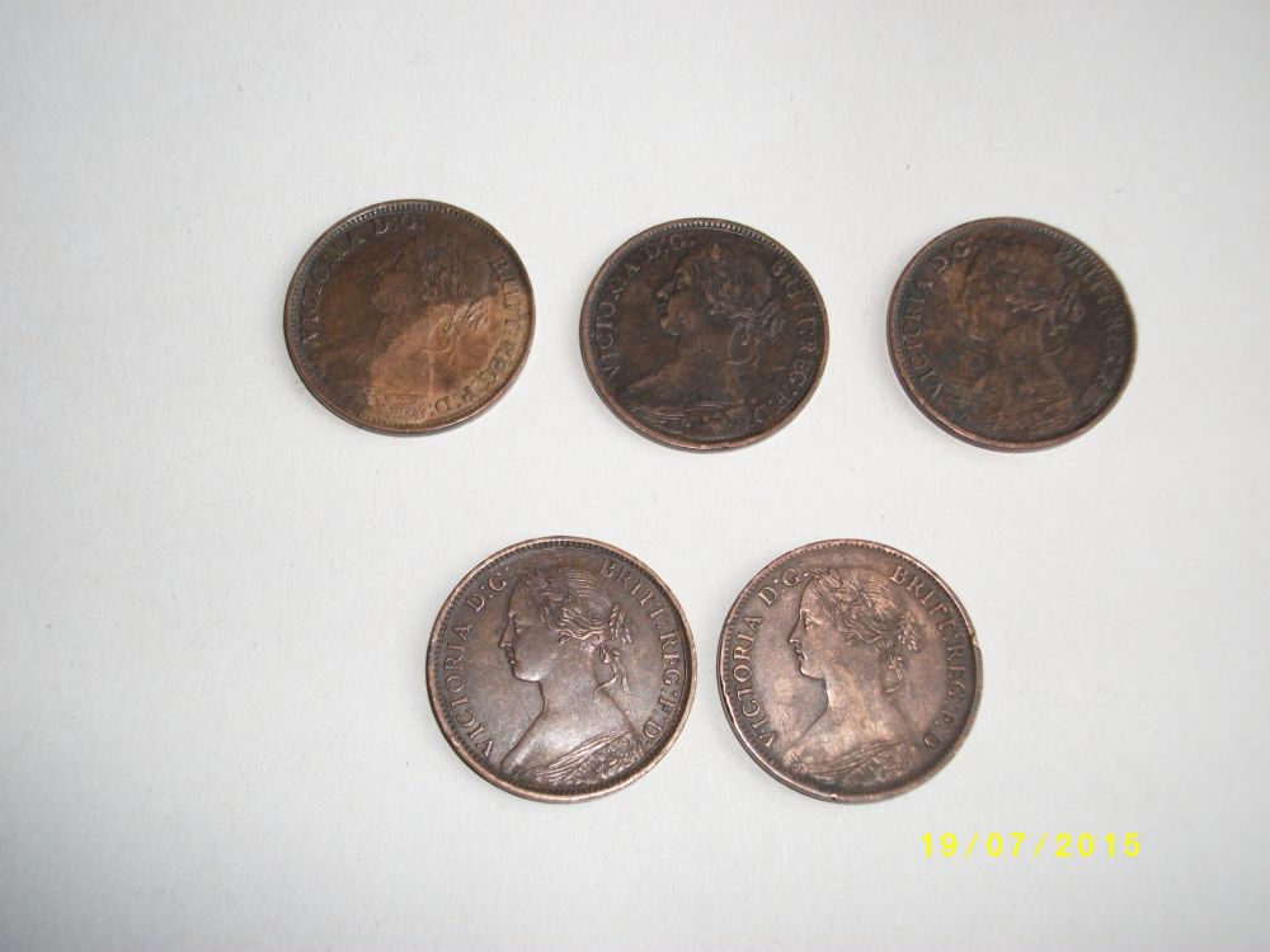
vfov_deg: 36.8
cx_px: 635
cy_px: 476
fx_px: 1431
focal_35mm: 39
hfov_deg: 47.9
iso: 125
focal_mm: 7.1
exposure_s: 1/50.3
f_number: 3.2
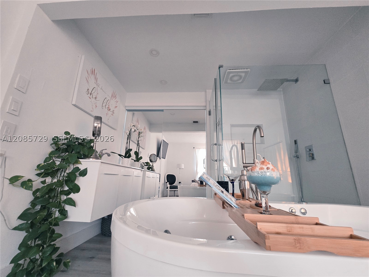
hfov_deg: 106.2
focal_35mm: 13
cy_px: 138
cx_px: 184
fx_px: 139
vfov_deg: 89.9
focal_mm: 2.2
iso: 400
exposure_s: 1/60.2
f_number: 2.2
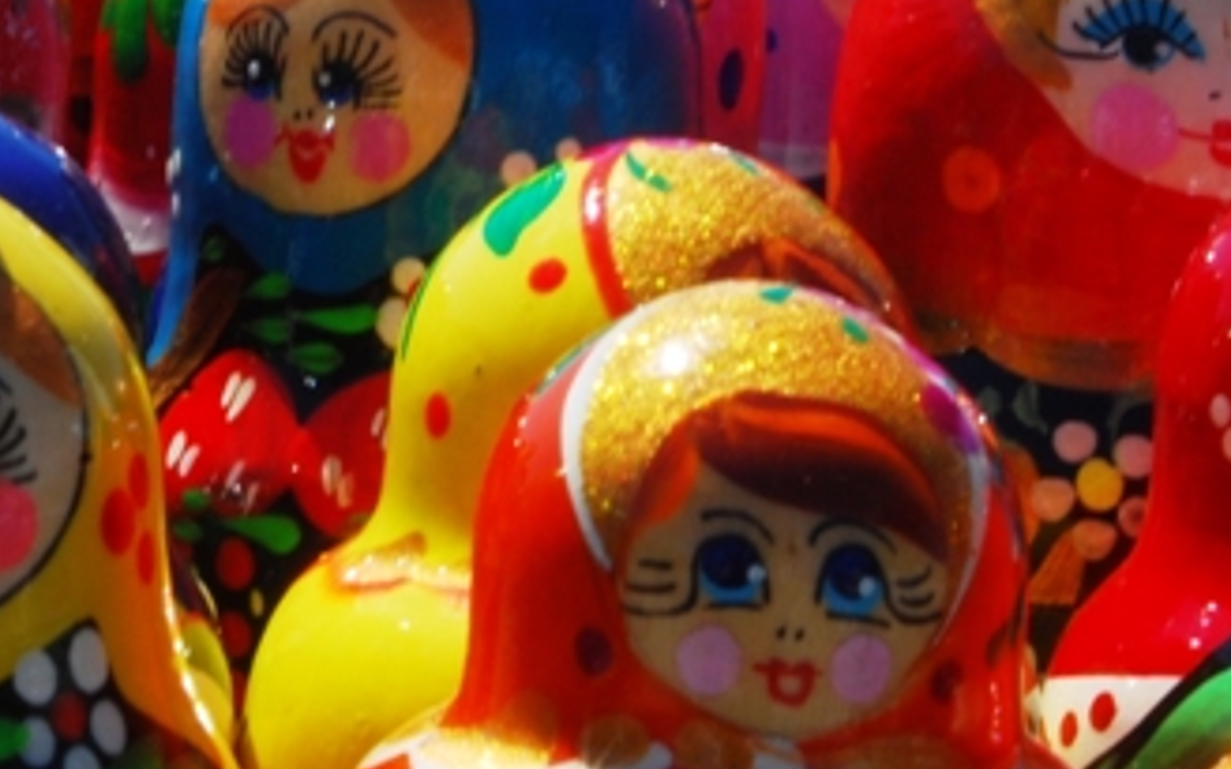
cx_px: 26
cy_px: -39
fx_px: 6886
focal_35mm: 205
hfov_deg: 10.1
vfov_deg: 6.4
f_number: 36
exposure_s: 1/13
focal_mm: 55
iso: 100
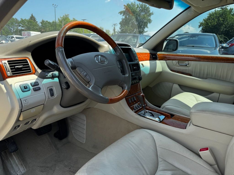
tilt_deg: -14.8
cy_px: 88
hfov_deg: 71.6
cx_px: 117
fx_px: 162
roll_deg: -1.7
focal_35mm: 24
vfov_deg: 56.8
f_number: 1.78
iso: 80
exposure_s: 1/966
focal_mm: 6.76
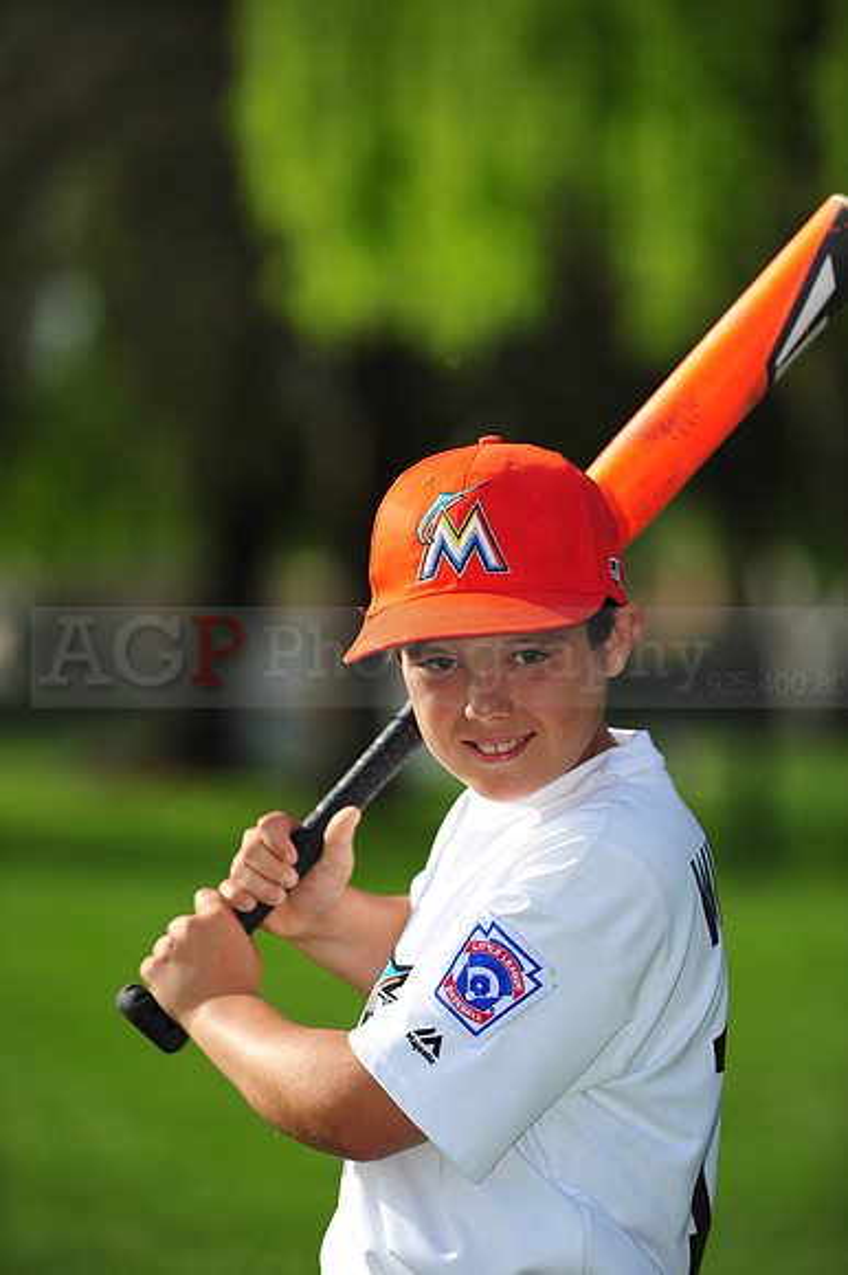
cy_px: 638
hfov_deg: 6.9
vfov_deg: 10.3
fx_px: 7075
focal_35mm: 200
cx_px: 424
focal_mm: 200
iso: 200
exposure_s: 1/1600
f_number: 4.5
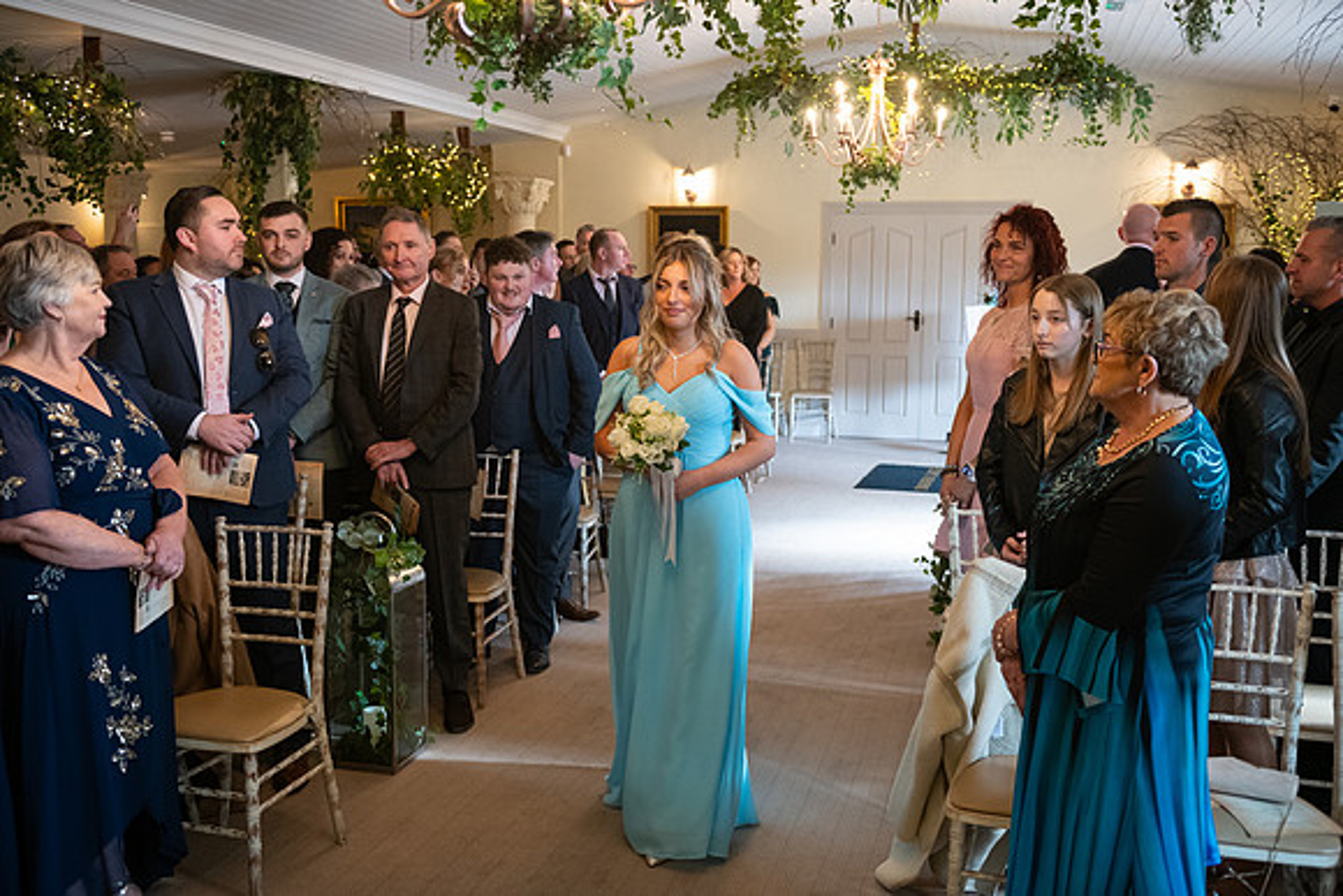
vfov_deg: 37.5
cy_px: 448
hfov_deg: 53.9
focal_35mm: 35
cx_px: 672
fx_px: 1320
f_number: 3.5
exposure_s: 1/160
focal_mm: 35
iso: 1250
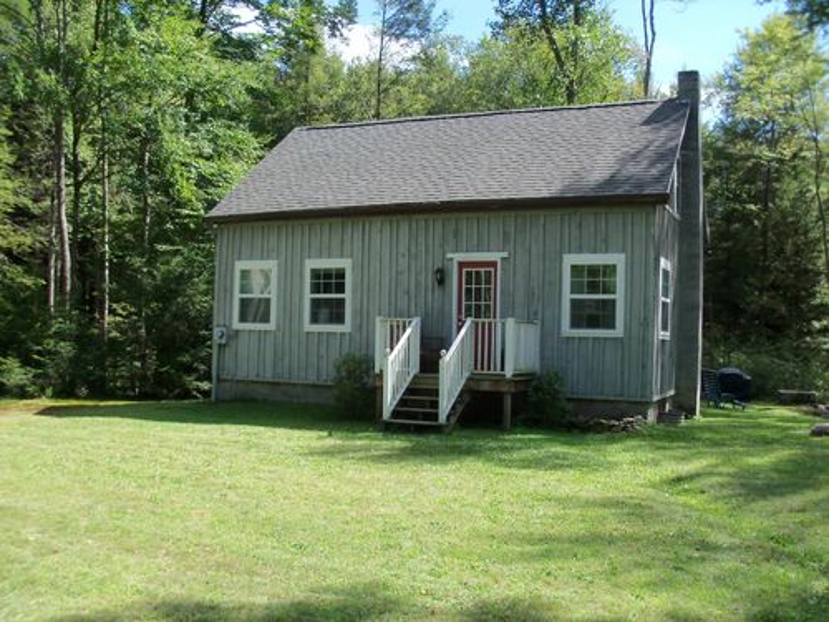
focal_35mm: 35
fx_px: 838
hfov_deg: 52.6
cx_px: 414
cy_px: 311
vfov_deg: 40.7
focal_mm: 6.3
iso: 80
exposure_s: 1/400
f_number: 3
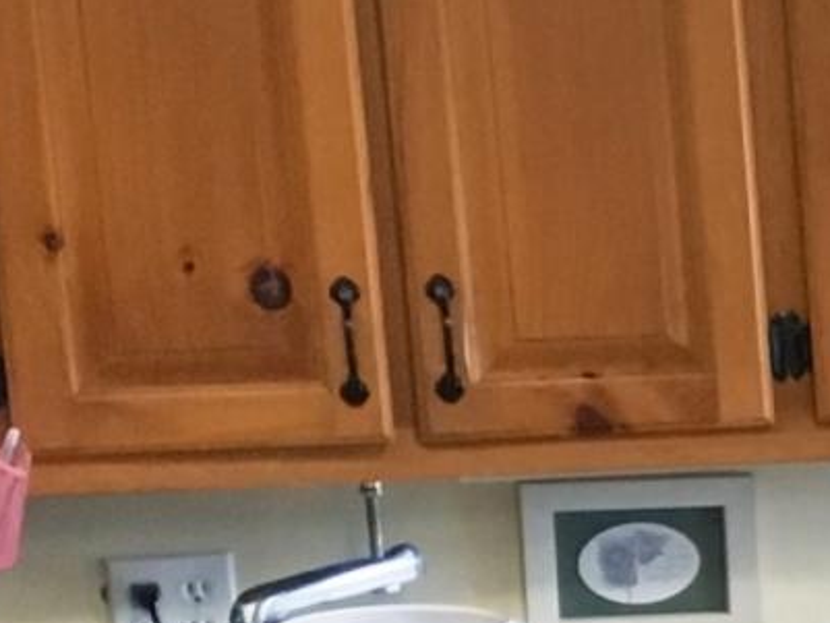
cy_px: 998
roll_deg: -0.1
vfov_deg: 6.7
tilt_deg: -13.2
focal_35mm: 217
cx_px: 2554
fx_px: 5205
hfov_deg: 7.8
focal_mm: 4.15
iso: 32
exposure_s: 1/30
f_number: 2.2
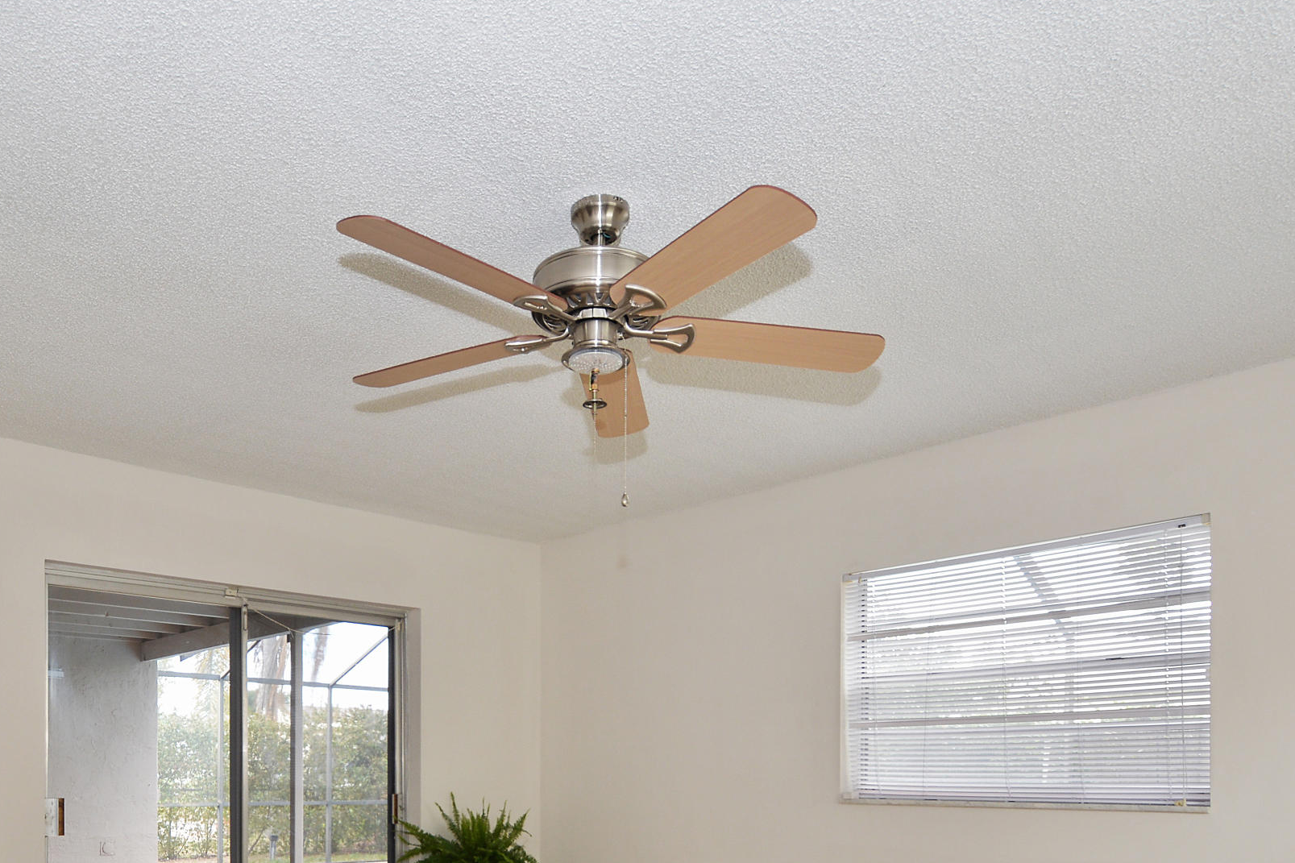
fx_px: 1007
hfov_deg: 64.8
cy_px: 755
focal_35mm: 28
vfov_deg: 43.0
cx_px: 513
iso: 200
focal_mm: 10
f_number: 7.1
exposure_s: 1/5
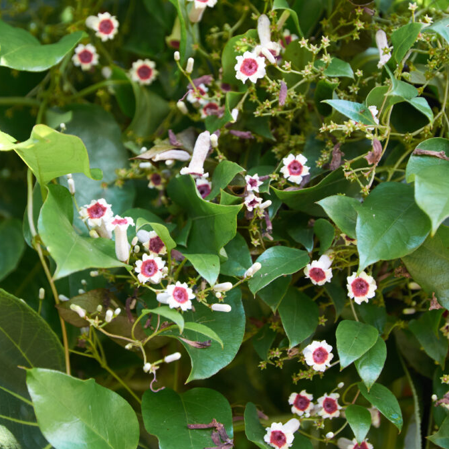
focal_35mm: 132
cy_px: 161
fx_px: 1937
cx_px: 223
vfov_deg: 13.2
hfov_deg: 13.2
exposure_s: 1/125
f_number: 5.6
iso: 400
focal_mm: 68
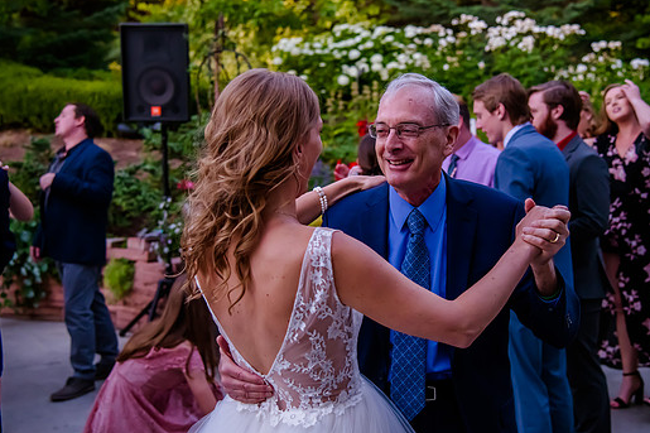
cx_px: 348
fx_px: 957
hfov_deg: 37.5
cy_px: 215
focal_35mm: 53
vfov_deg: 25.5
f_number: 4
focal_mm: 46
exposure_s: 1/640
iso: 3200
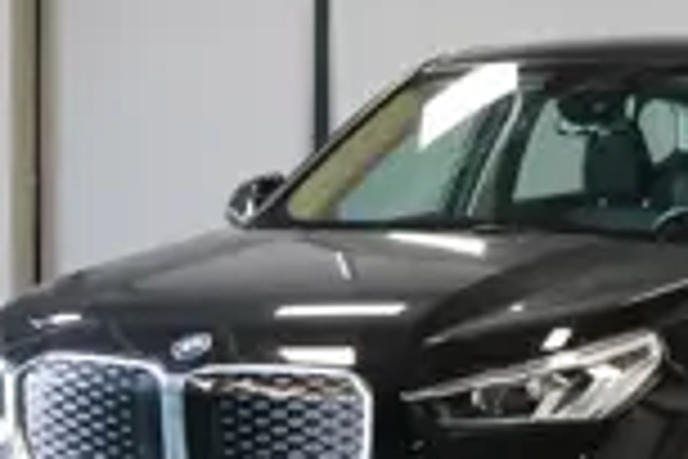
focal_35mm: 151
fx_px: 2886
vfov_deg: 9.1
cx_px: 652
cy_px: 261
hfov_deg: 13.4
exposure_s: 1/160
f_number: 4.5
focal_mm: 48
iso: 2000
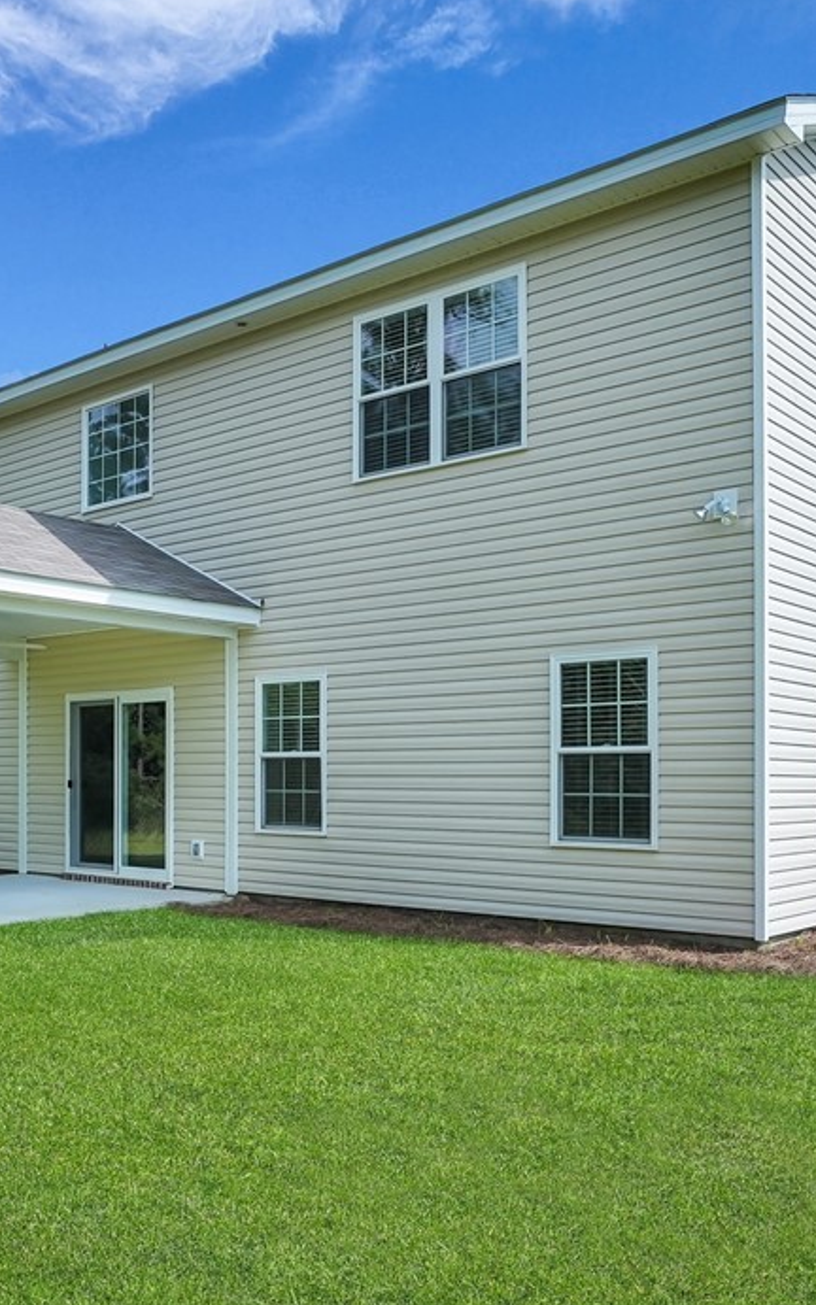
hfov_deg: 39.2
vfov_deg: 59.6
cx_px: 310
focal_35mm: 32
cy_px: 648
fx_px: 1138
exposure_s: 1/1600
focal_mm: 20
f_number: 10
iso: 1000
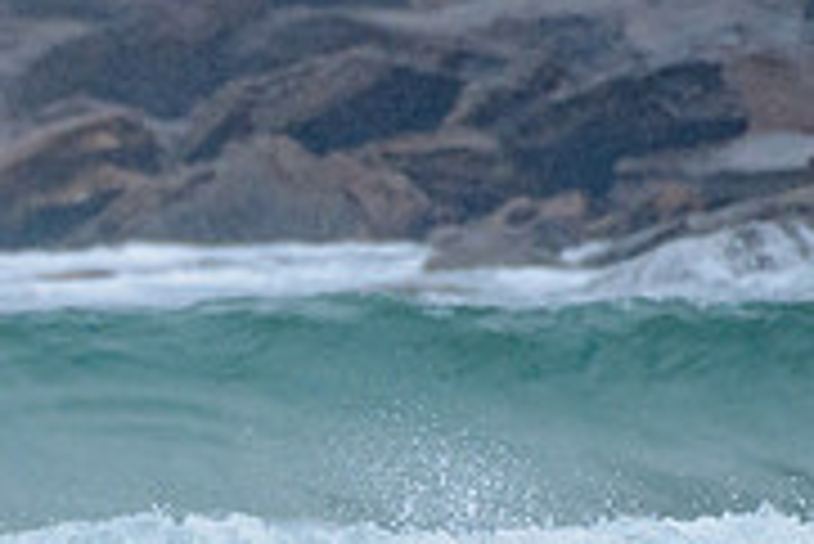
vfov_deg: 0.7
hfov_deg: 1.0
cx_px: -376
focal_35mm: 1965
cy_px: 632
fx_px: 44465
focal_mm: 500
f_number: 5.6
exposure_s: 1/1000
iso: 1100
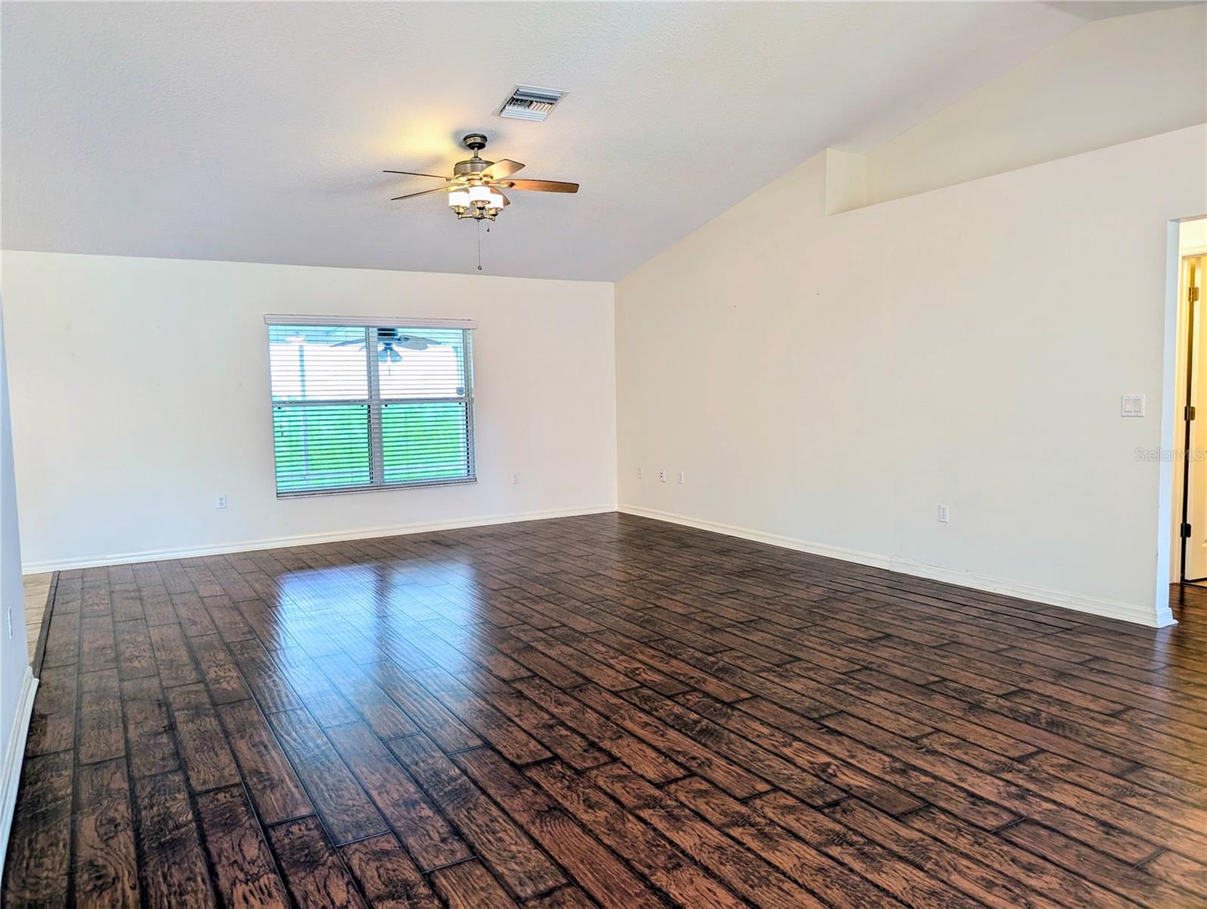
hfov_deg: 71.5
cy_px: 454
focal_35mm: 24
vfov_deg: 56.9
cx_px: 604
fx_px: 838
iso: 145
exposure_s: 1/90
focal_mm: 6.9
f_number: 1.68
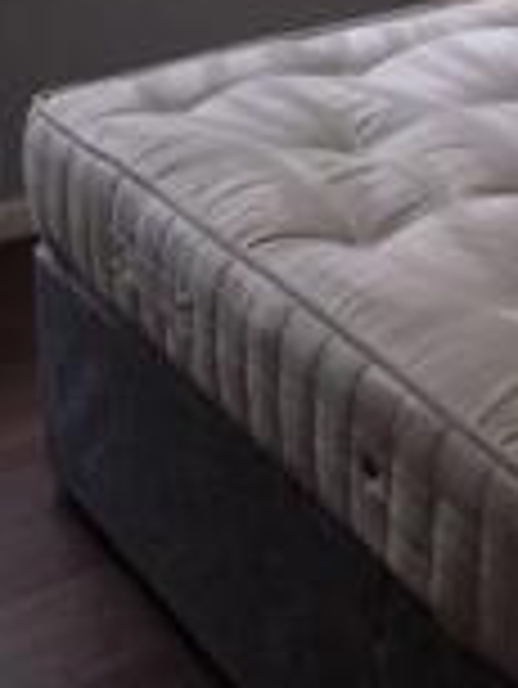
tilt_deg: -15.6
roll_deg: +0.3
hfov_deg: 17.7
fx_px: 1654
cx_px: 410
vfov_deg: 22.1
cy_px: -92
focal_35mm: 83
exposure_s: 1/40
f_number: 2.2
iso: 25
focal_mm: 4.15
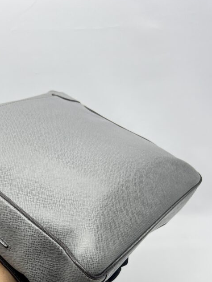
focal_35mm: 42
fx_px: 343
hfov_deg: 33.7
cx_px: 56
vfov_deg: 43.5
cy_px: 207
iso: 40
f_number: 1.5
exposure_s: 1/100
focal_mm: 5.7
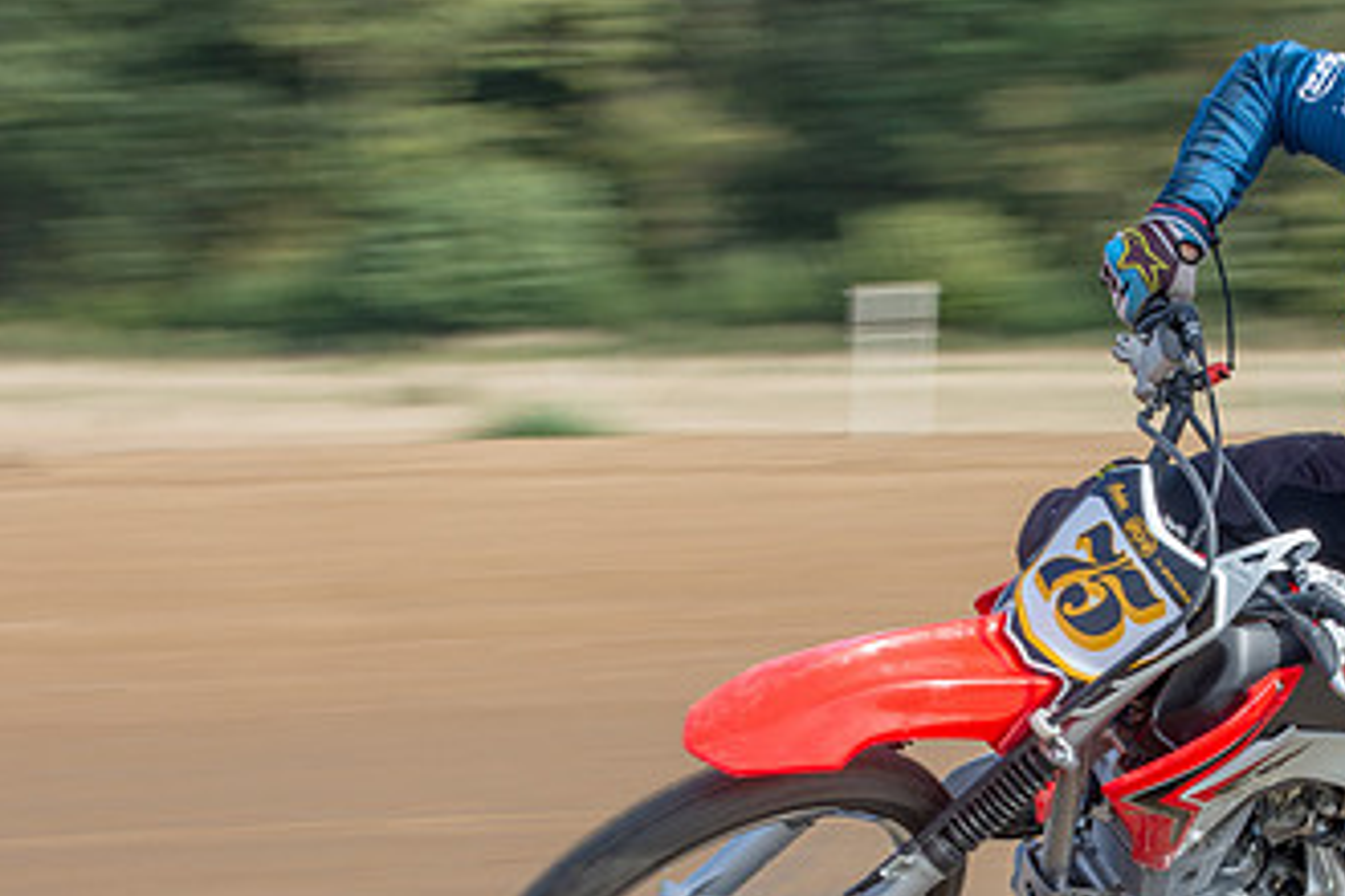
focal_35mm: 214
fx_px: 7995
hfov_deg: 9.6
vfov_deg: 6.4
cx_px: 1081
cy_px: 578
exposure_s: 1/125
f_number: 10
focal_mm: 66
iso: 125
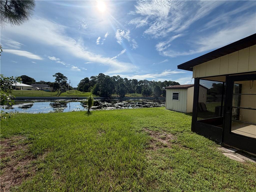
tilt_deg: -2.2
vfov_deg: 85.7
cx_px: 128
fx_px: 104
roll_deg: -1.7
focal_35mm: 14
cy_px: 96
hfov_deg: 102.1
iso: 20
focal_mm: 2.22
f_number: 2.2
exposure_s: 1/1795
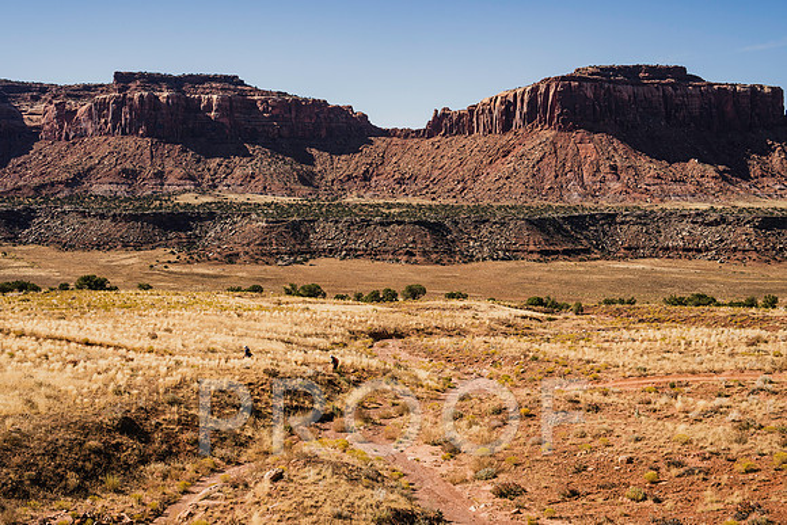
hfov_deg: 39.6
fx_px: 1093
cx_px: 394
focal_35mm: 50
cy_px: 262
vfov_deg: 27.0
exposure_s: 1/640
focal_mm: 50
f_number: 7.1
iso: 160
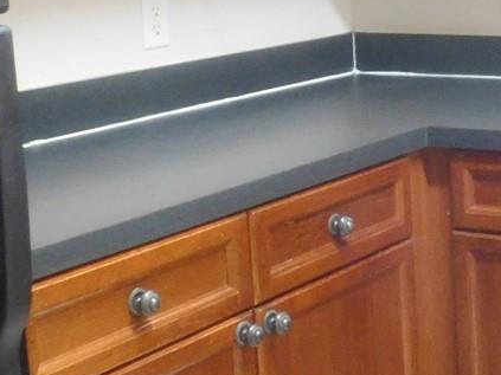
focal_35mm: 87
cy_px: 52
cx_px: 616
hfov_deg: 20.9
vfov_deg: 16.8
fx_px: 1259
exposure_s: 1/10
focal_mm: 4
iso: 400
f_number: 3
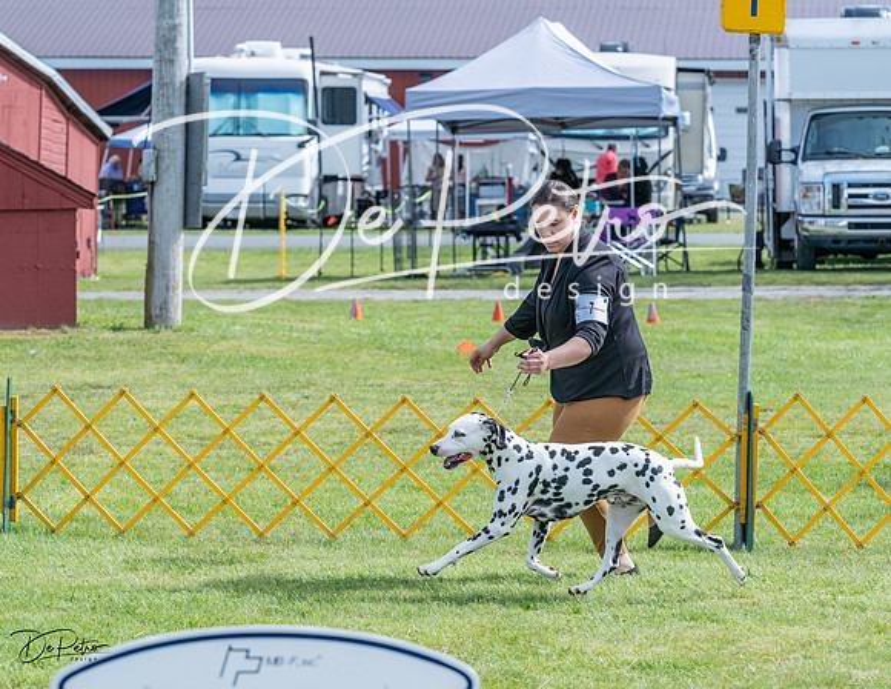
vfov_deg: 10.2
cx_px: 416
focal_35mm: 148
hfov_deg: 13.2
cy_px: 365
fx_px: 3855
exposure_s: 1/1250
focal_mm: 115
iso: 320
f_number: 5.6
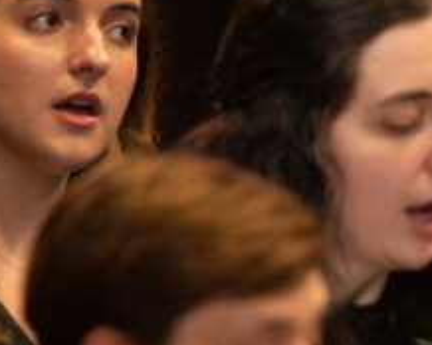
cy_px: 45
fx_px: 11280
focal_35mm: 883
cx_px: -170
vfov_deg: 1.8
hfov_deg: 2.2
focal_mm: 200
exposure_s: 1/500
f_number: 2.8
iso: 2000
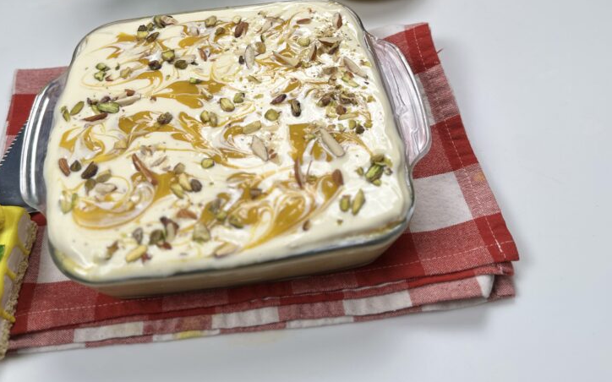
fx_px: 600
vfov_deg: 34.6
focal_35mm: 36
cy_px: 100
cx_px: 275
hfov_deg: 53.9
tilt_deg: -49.2
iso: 80
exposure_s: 1/433
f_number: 1.78
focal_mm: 6.86
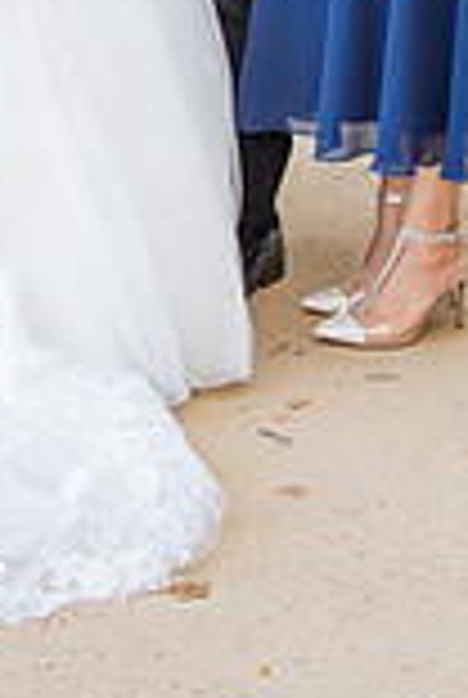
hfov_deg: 9.8
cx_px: -40
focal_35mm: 139
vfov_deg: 14.0
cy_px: -279
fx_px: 2698
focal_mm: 32
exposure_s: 1/200
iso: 640
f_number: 4.5
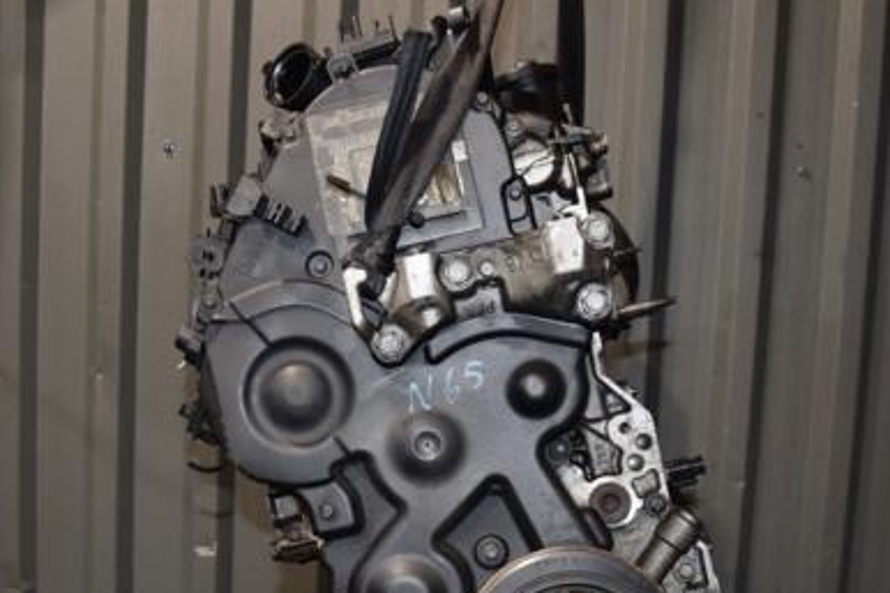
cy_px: 441
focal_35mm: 42
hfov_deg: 46.4
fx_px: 1038
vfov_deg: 31.3
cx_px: 450
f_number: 5
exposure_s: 1/60
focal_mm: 18
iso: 800
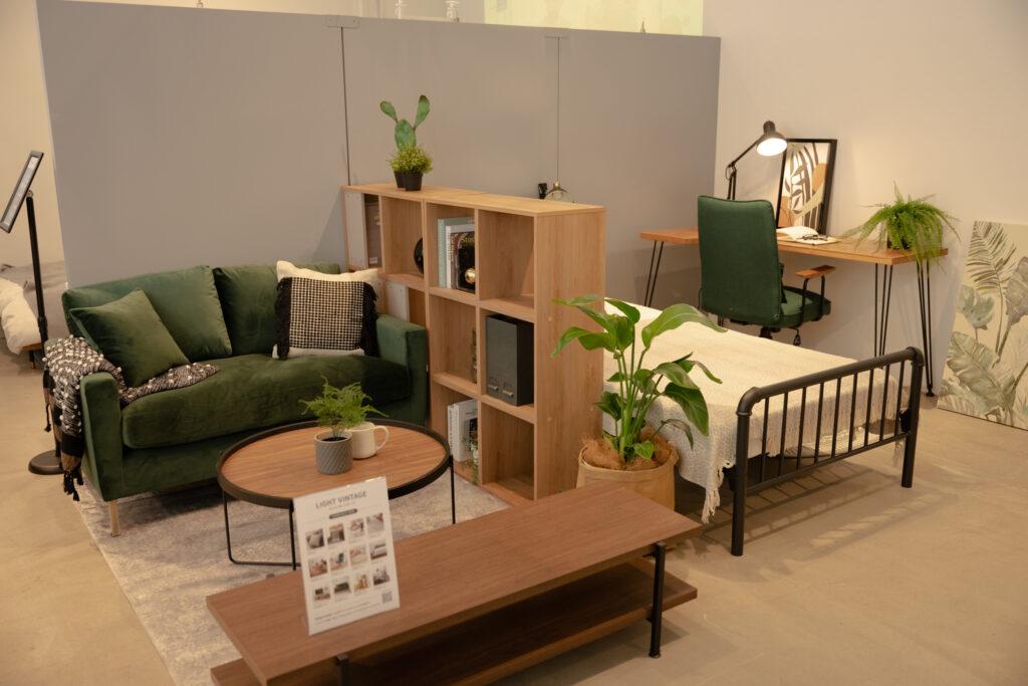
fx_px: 942
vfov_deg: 40.0
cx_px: 514
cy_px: 343
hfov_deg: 57.2
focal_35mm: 33
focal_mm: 33
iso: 560
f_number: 2.8
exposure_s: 1/200
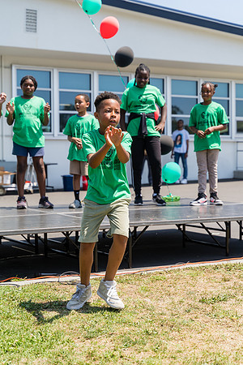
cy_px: 182
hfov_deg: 20.9
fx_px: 658
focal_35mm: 65
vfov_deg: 31.0
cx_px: 122
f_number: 4
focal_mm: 65
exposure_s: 1/640
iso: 100
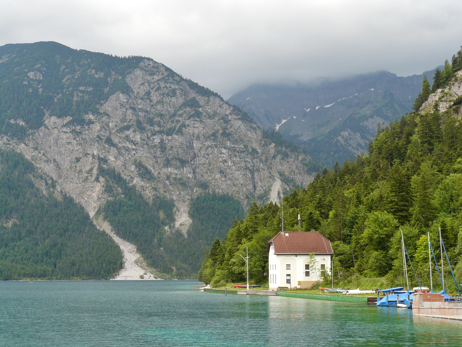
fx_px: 787
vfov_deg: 24.8
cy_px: 174
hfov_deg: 32.7
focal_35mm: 59
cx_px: 231
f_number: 4
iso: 100
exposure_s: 1/100
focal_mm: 9.8
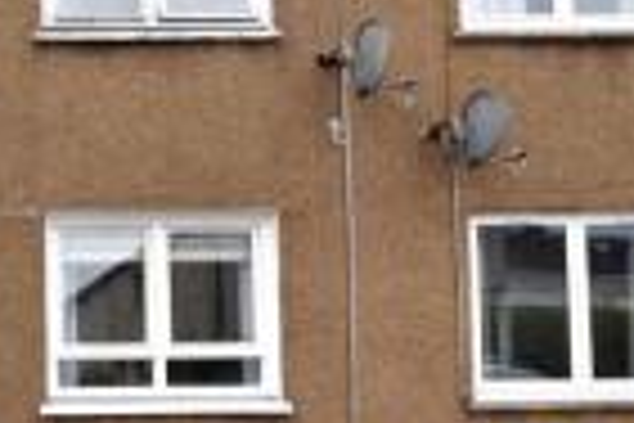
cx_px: -97
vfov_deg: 20.5
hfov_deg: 27.5
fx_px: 1157
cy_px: 317
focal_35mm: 66
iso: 100
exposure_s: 1/160
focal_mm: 13
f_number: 6.3
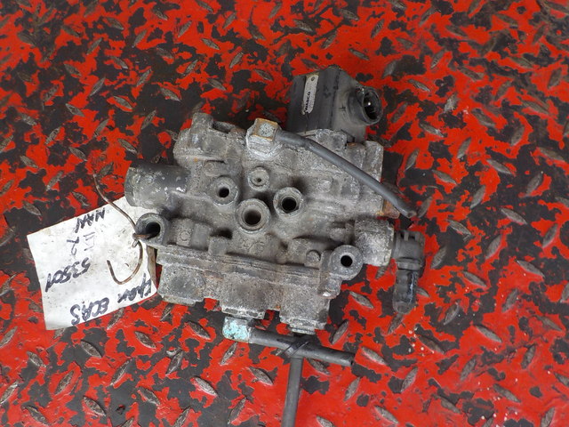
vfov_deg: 46.8
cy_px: 214
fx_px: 493
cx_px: 284
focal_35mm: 30
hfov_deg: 60.0
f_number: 3.3
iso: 125
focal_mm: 4.1
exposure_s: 1/125
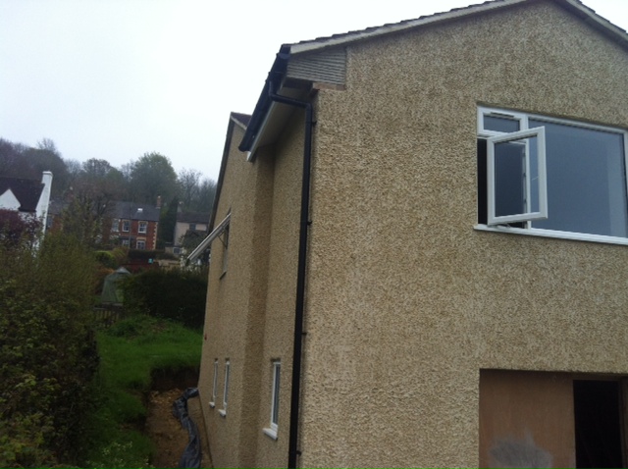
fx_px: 634
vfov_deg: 40.6
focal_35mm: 35
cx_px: 314
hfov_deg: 52.7
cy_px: 234
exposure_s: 1/359
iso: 80
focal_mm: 3.85
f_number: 2.8
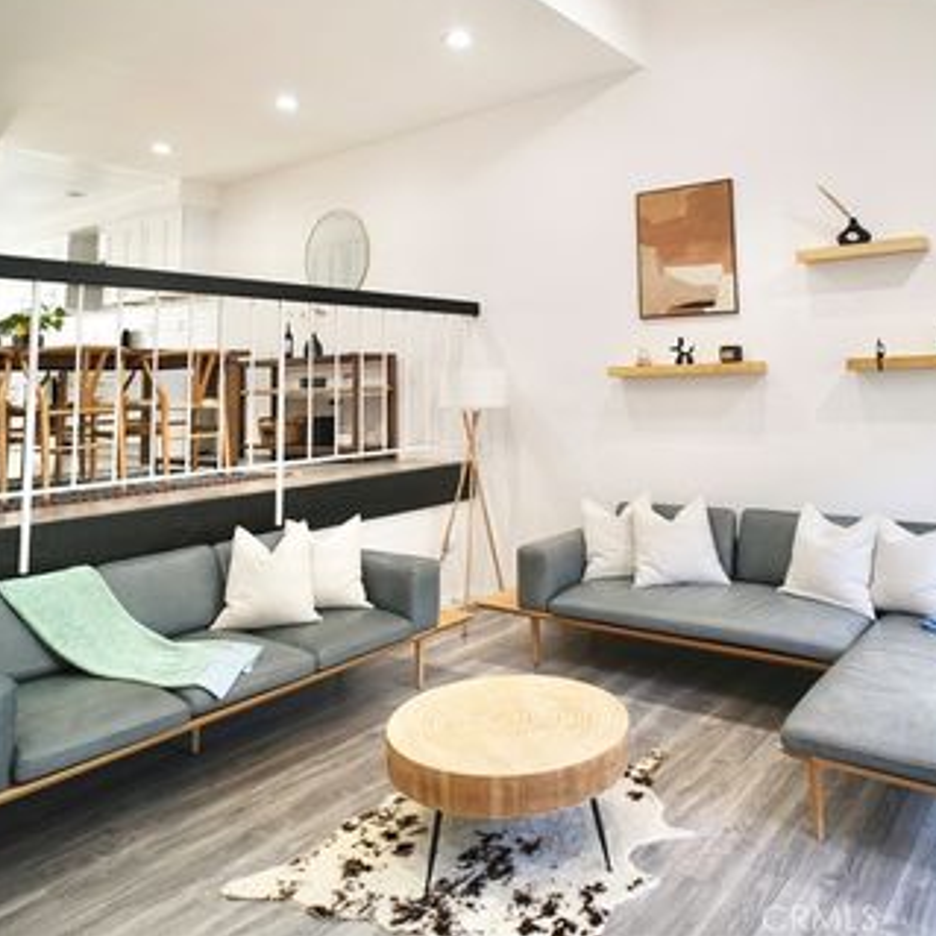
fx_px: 734
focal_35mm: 24
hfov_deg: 64.4
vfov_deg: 65.0
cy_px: 450
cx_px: 563
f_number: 2.8
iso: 160
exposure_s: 1/60
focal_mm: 18
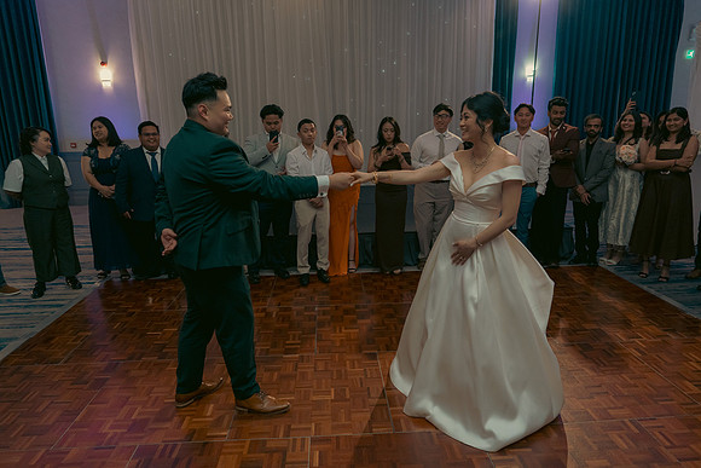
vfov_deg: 53.2
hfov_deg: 73.7
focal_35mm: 24
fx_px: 467
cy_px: 234
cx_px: 350
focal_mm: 24
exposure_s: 1/160
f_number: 3.5
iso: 2500
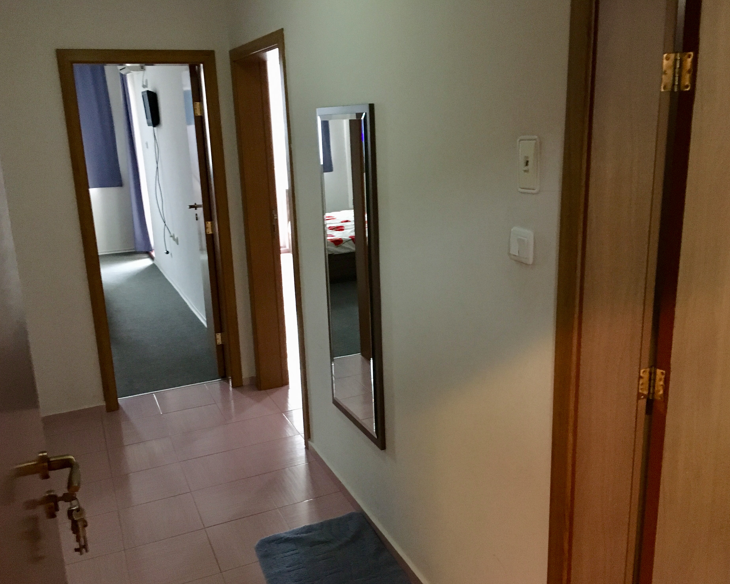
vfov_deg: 47.1
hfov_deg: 57.2
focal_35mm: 31
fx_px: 670
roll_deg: +2.1
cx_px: 361
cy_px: 296
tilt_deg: -14.4
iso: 500
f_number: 2.2
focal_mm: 4.15
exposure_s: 1/17
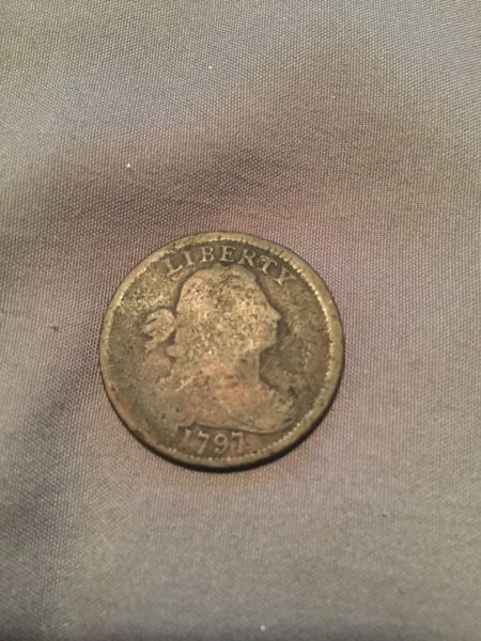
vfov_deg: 61.7
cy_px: 320
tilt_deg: -75.1
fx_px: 537
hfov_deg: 48.2
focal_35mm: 29
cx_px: 240
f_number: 2.2
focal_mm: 4.15
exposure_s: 1/4
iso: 125
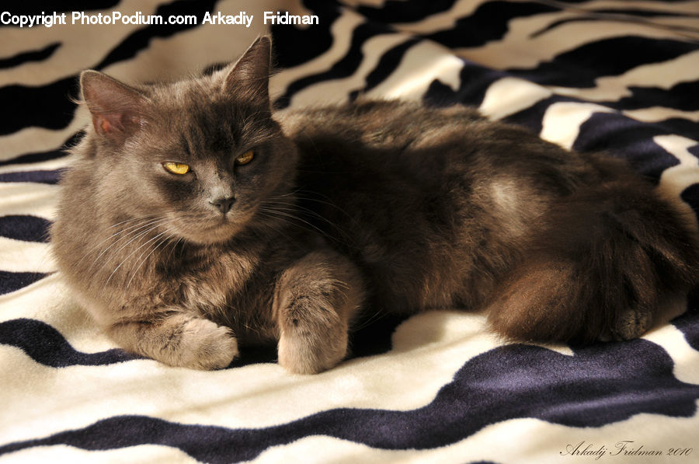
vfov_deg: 15.1
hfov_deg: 22.7
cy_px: 232
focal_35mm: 90
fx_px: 1745
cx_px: 350
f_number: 5
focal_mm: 60
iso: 200
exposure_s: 1/125
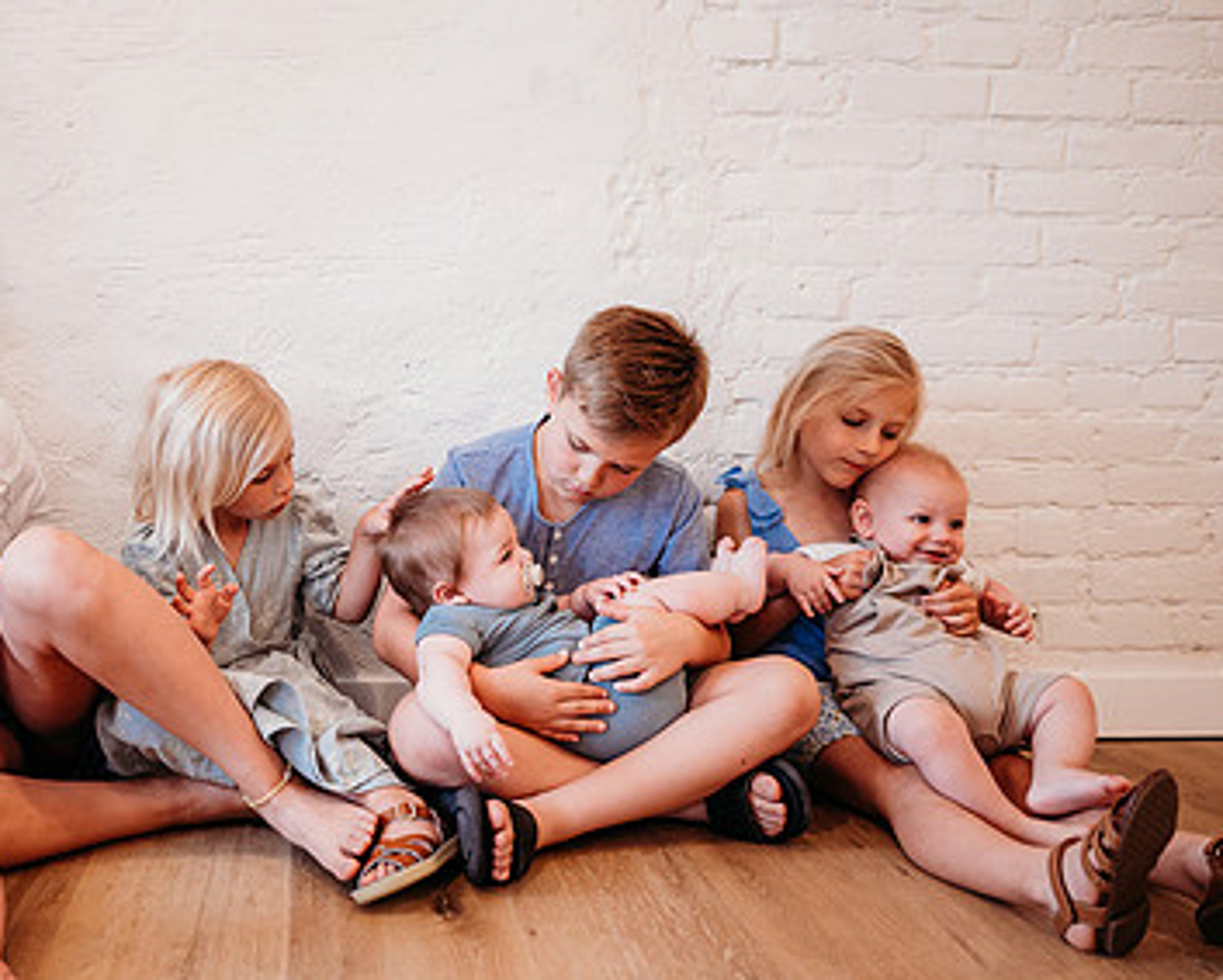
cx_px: 381
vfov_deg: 40.2
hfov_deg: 48.0
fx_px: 1340
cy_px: 525
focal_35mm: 37
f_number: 2.2
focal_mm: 24
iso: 250
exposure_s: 1/160
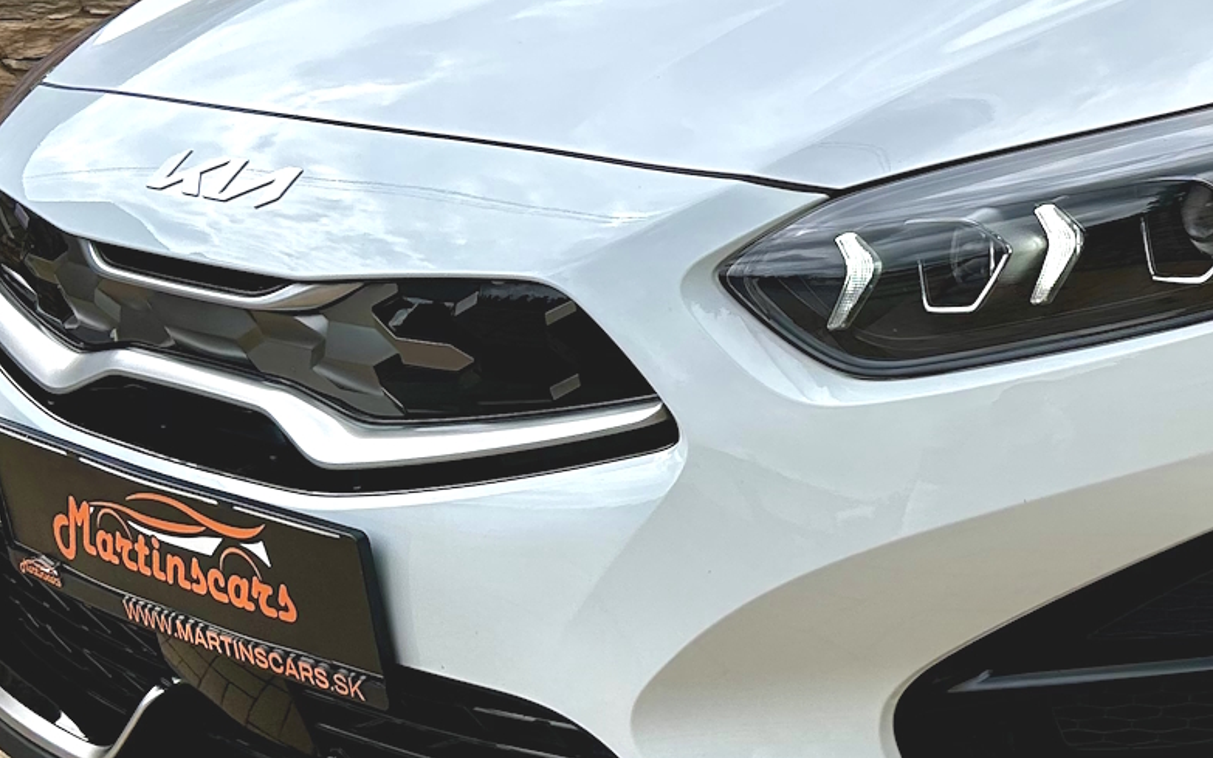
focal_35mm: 71
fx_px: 2347
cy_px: 192
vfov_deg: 18.2
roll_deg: -0.1
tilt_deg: -8.4
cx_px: 1312
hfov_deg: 26.8
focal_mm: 5.7
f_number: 1.5
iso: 50
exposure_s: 1/3968
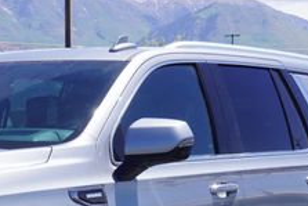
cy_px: 293
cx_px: -3
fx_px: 1142
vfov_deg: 10.0
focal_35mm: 133
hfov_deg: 15.1
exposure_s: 1/125
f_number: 10
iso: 100
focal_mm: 31
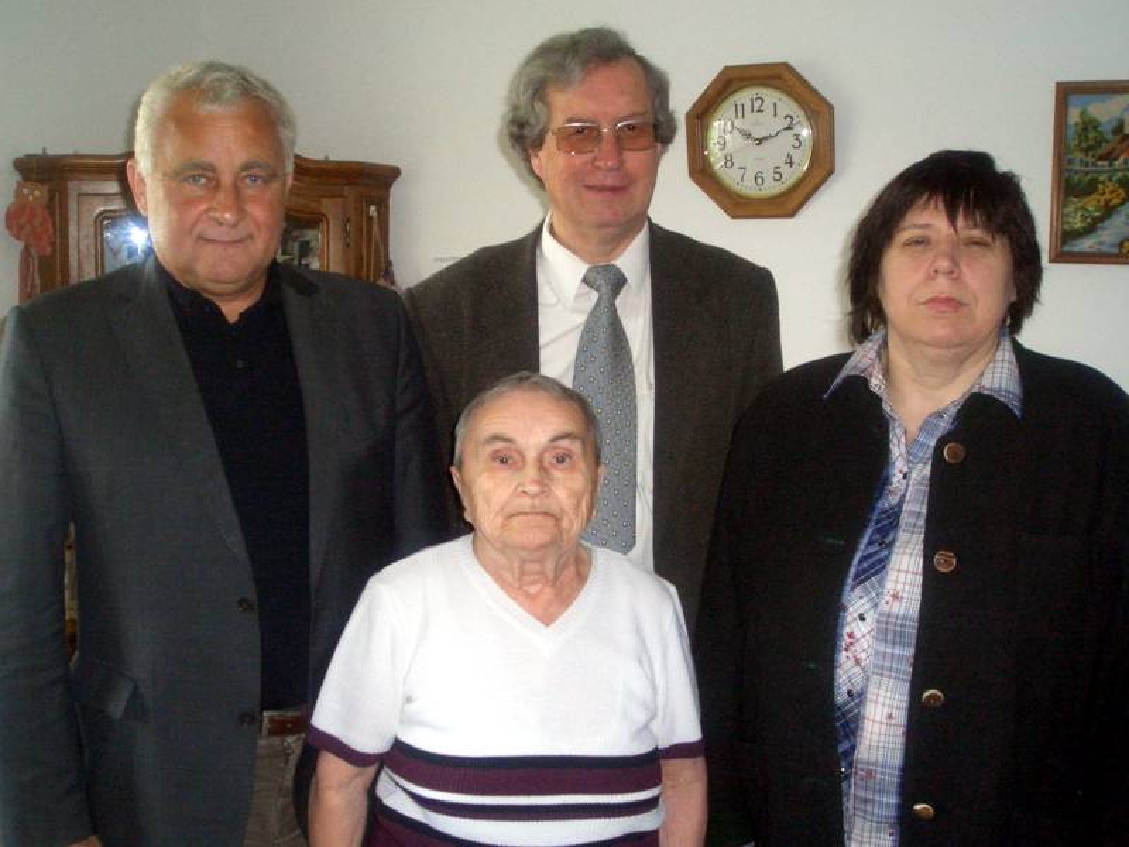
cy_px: 424
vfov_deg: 39.7
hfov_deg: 51.4
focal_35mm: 36
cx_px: 564
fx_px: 1174
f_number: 4
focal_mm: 4.8
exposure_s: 1/40
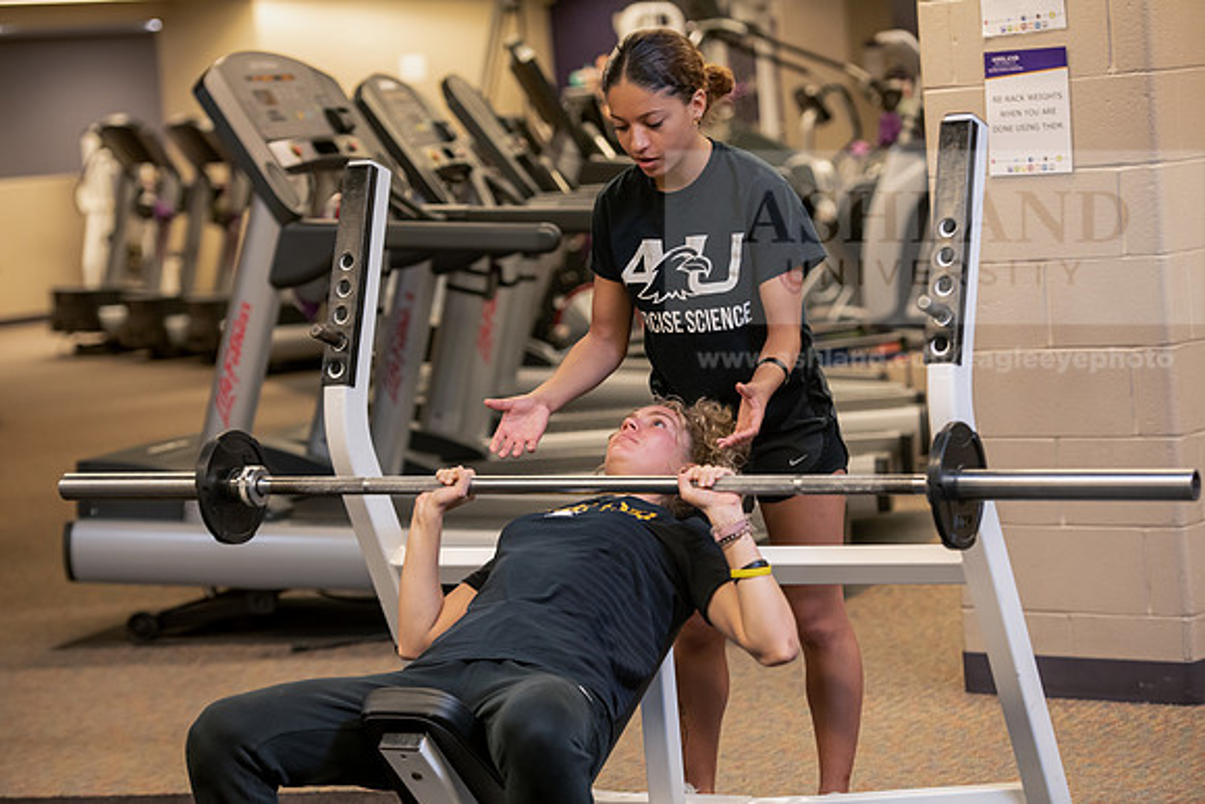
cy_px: 402
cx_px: 602
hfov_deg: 20.0
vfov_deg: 13.4
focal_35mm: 102
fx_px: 3415
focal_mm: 102
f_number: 3.5
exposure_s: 1/200
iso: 1000
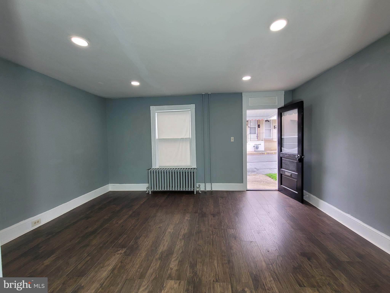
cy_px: 146
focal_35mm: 13
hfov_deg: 106.2
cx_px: 195
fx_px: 146
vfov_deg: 89.9
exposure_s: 1/120
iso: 64
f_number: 2.2
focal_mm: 2.2
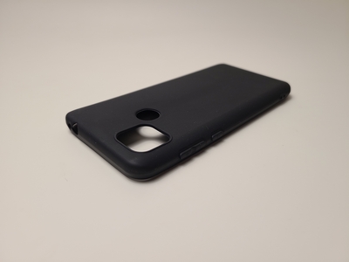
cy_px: 131
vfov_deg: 53.1
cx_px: 174
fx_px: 262
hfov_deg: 67.3
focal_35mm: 26
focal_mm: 5.4
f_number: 1.8
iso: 64
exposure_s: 1/100
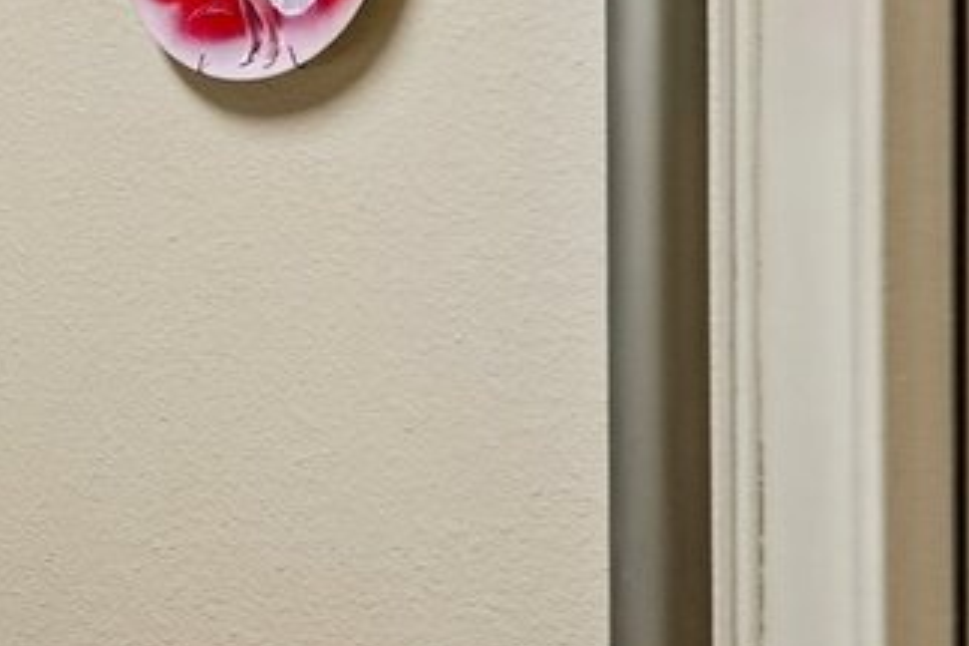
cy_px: 102
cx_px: -1433
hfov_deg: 14.5
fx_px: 2153
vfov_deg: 16.9
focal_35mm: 80
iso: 400
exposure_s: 1/8
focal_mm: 16
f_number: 8
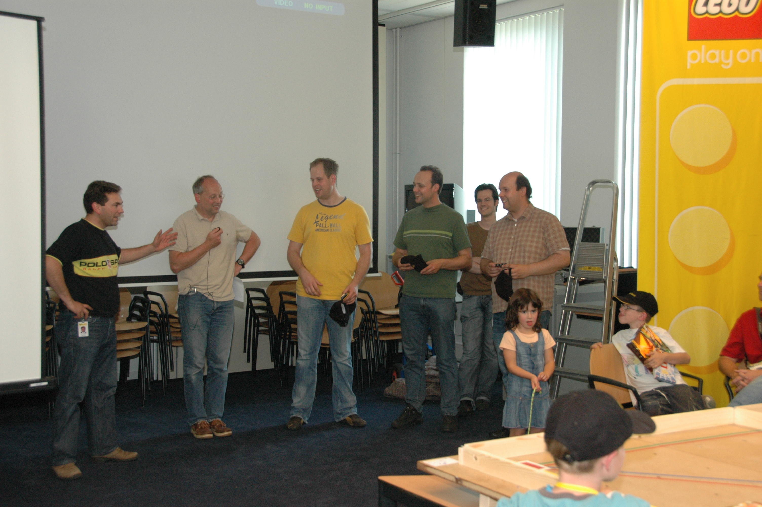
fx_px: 1015
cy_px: 254
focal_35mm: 48
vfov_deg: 28.0
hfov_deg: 41.1
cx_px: 381
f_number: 5.6
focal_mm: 32
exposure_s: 1/60
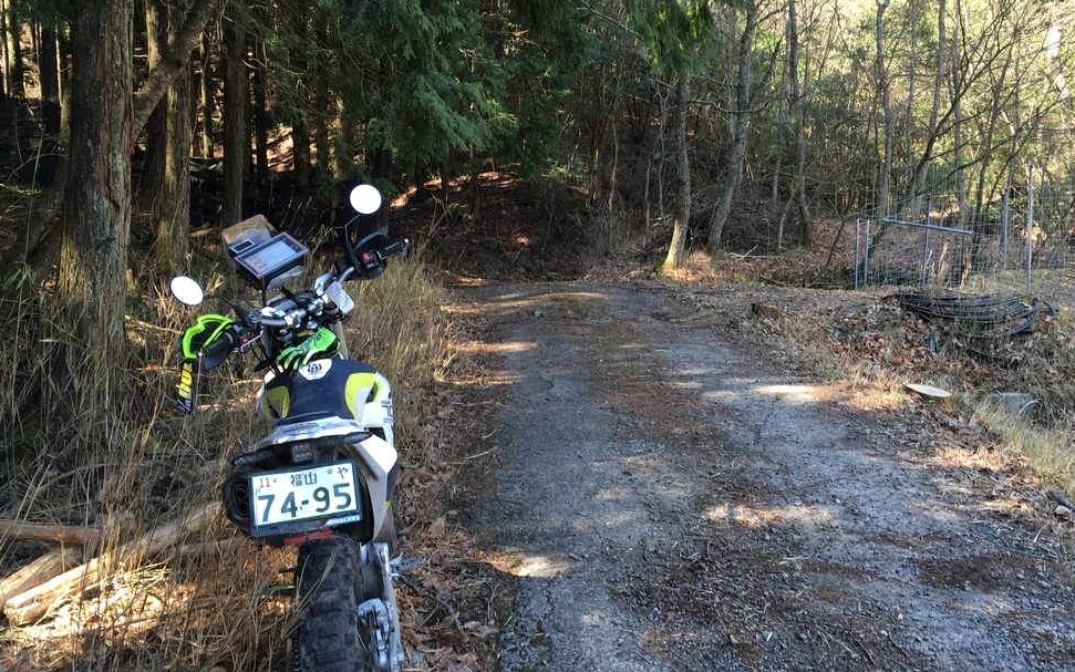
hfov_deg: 51.5
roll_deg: -0.3
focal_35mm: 38
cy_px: 308
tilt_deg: -7.2
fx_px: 1113
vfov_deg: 33.6
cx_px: 529
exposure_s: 1/120
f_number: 2.2
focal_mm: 4.15
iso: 40
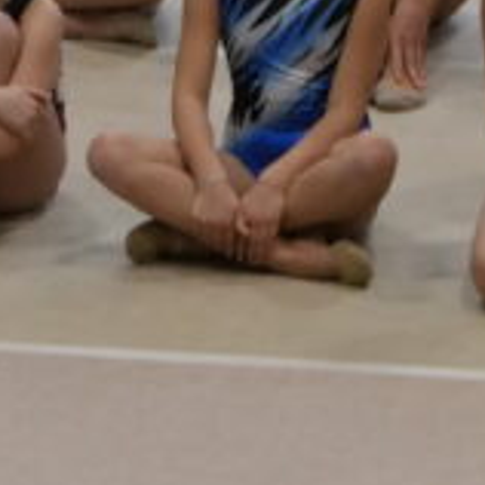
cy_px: -140
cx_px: 1016
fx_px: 7260
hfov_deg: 3.8
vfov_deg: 3.8
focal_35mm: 458
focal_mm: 30.3
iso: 400
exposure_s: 1/125
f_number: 4
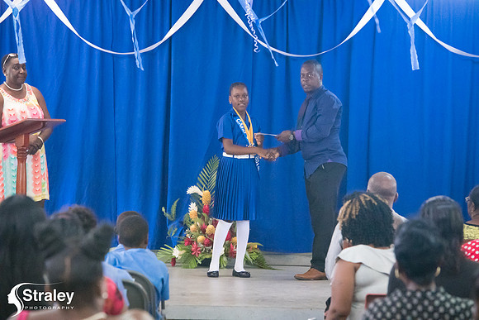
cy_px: 160
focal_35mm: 160
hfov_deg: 12.8
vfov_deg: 8.6
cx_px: 240
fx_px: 2129
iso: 25600
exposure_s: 1/200
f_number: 6.3
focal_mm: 160
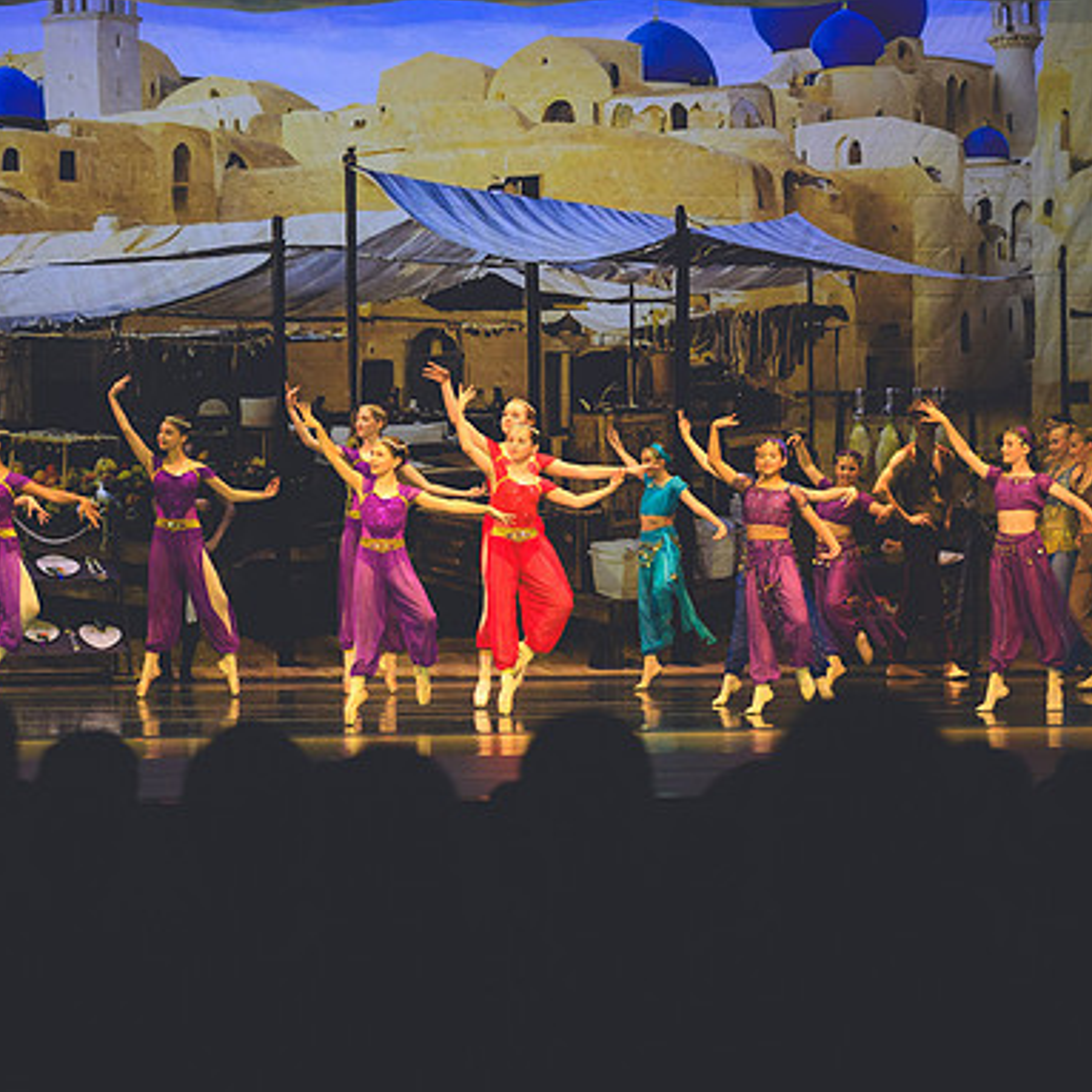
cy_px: 547
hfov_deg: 12.9
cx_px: 354
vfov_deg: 12.9
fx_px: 4818
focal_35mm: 135
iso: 1800
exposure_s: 1/500
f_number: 2.8
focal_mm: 70
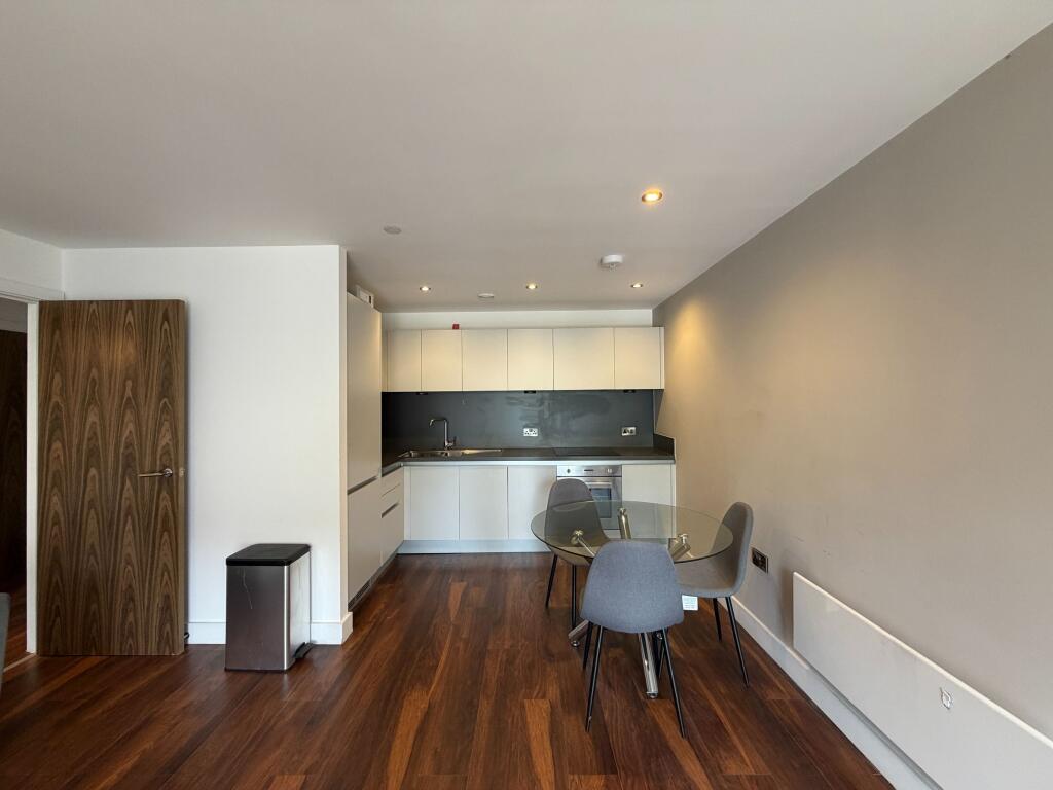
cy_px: 395
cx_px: 526
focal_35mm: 14
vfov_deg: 85.7
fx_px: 426
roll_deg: +0.1
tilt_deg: +0.6
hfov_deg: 102.1
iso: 200
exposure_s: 1/50
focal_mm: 2.22
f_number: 2.2
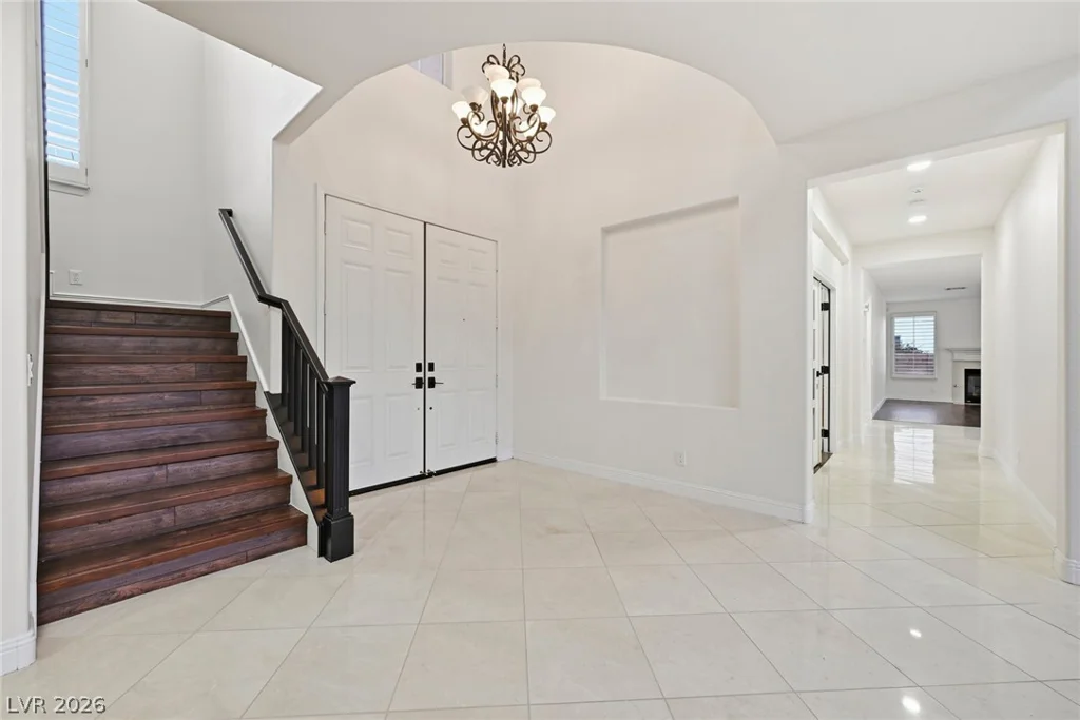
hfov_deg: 104.2
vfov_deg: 81.2
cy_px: 360
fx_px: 420
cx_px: 540
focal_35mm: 14
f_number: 10
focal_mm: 14
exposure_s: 1/125
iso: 500
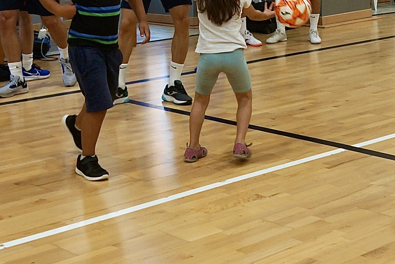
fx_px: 614
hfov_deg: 35.6
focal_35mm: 56
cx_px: 186
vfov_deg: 23.5
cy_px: 22
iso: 320
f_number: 4
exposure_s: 1/160
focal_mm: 20
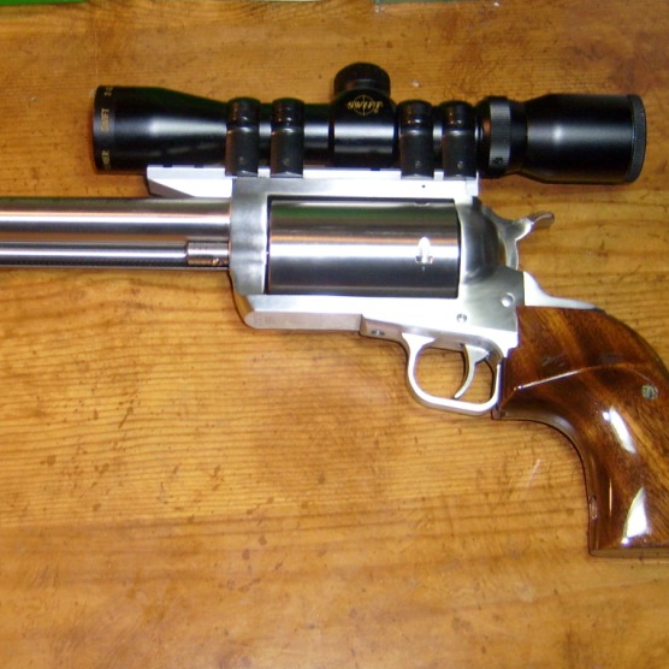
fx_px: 1246
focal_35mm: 57
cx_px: 232
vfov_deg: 30.0
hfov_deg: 29.9
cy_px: 290
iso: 100
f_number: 2.8
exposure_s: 1/45
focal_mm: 5.8
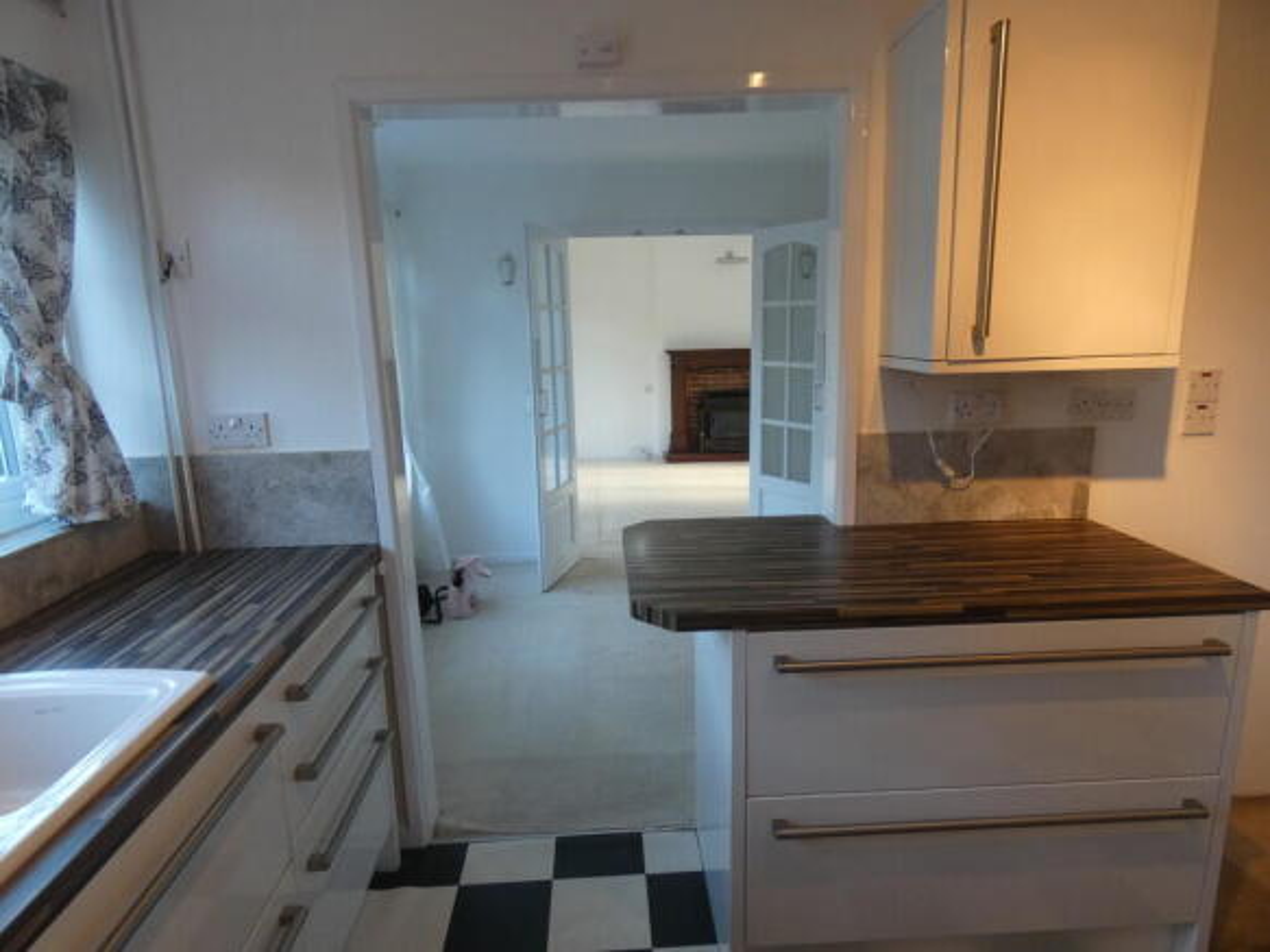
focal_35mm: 20
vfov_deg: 66.0
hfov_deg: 81.8
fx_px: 734
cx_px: 635
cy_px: 476
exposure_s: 1/60
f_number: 2.8
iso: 250
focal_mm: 3.6
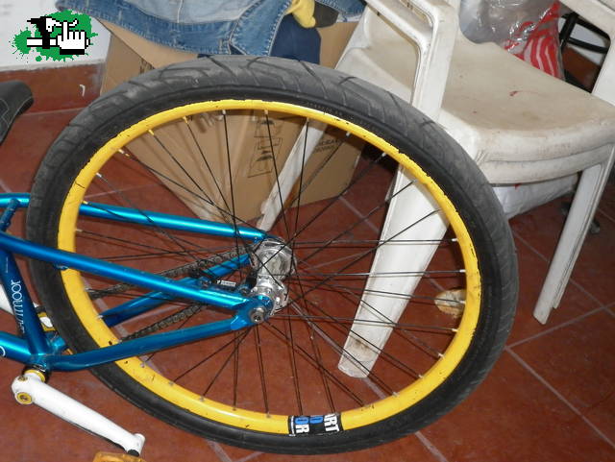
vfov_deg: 26.1
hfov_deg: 34.3
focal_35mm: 56
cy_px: 231
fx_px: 996
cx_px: 308
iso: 200
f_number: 4.1
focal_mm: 10
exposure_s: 1/60
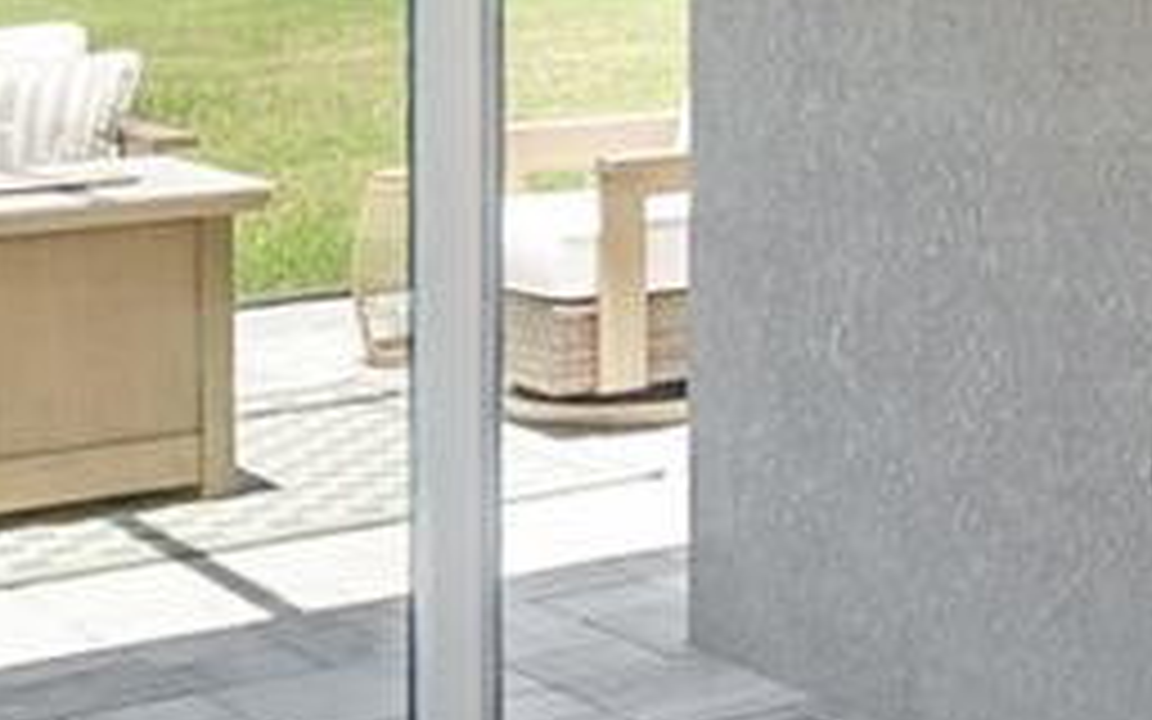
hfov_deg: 16.6
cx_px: 2138
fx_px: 3202
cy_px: -162
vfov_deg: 12.5
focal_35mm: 102
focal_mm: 16
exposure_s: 1/80
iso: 160
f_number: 2.8
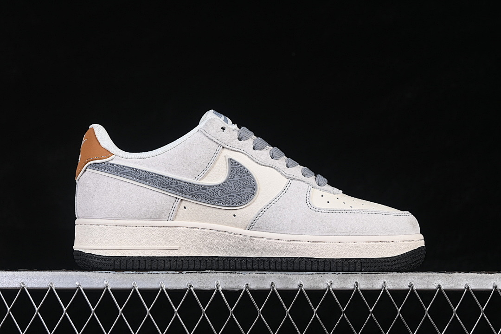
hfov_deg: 27.0
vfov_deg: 18.2
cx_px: 250
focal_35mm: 75
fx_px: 1044
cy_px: 167
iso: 160
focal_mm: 50
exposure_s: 1/80
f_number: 8
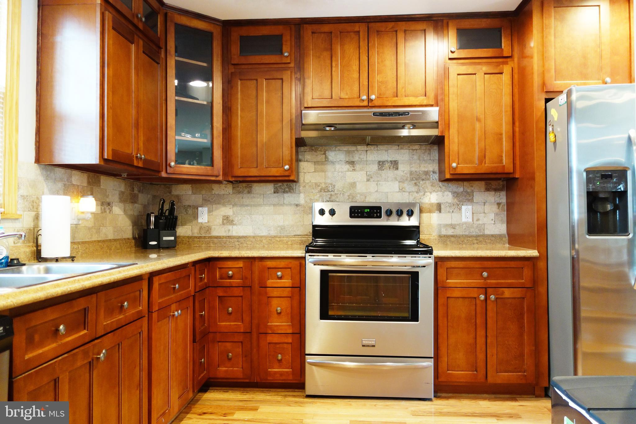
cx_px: 318
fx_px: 495
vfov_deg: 46.4
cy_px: 212
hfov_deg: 65.5
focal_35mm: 28
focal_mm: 10.4
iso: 400
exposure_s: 1/30
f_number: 1.8
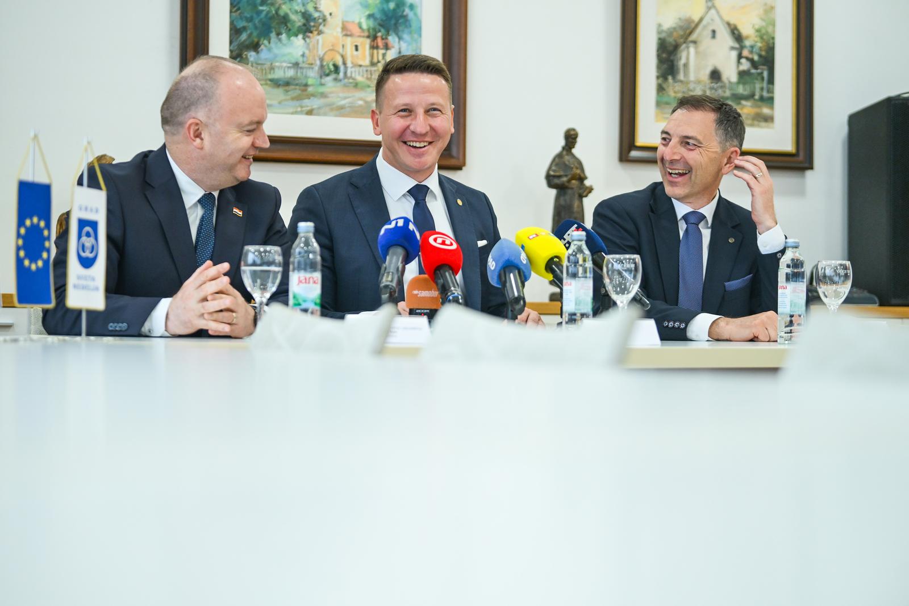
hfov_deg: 28.8
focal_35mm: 70
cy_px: 303
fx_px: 1768
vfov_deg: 19.5
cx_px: 454
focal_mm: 70
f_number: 2.8
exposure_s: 1/400
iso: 1250
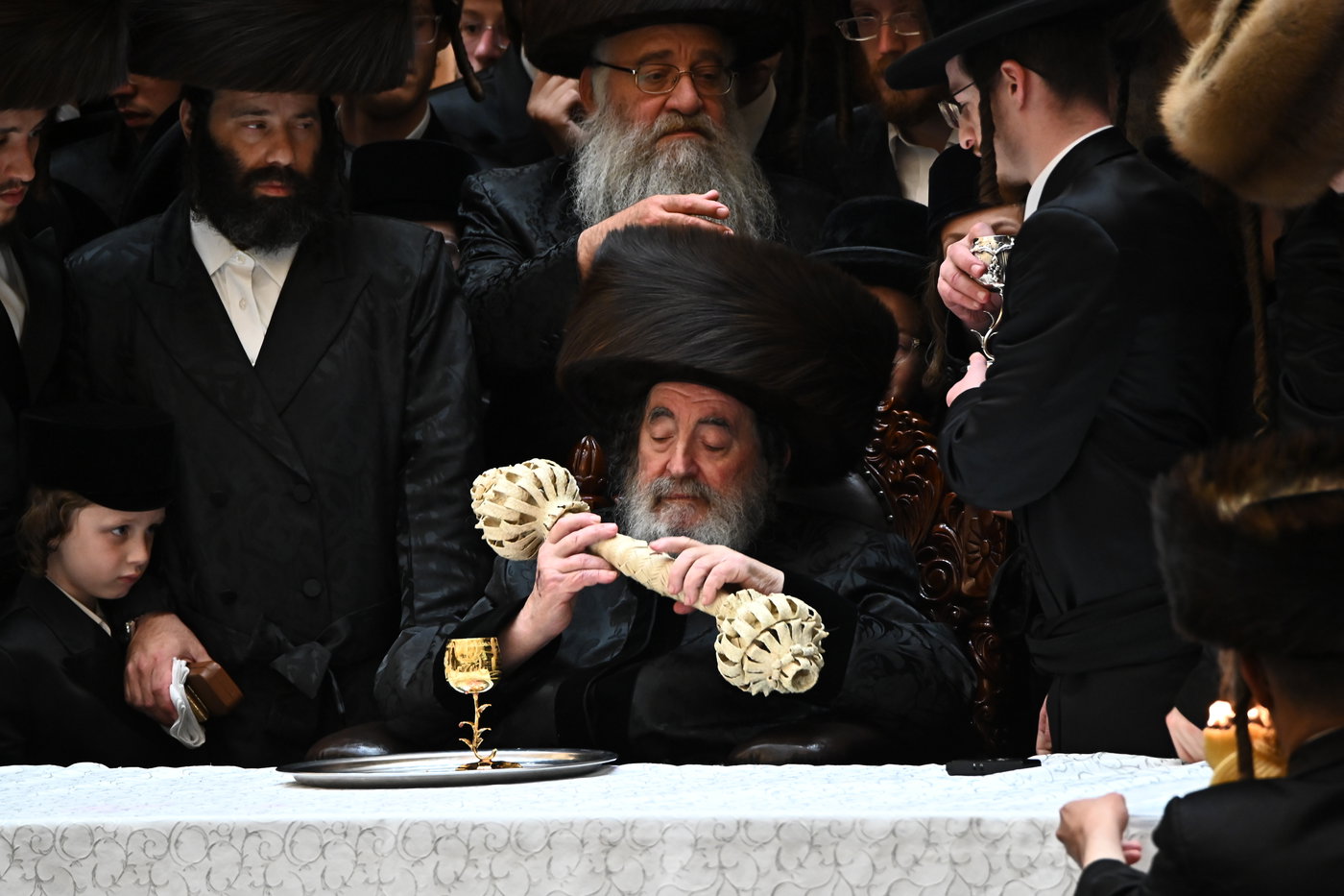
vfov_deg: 2.5
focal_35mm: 550
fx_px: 20529
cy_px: 448
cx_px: 672
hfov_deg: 3.7
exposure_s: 1/160
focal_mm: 550
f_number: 7.1
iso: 4000
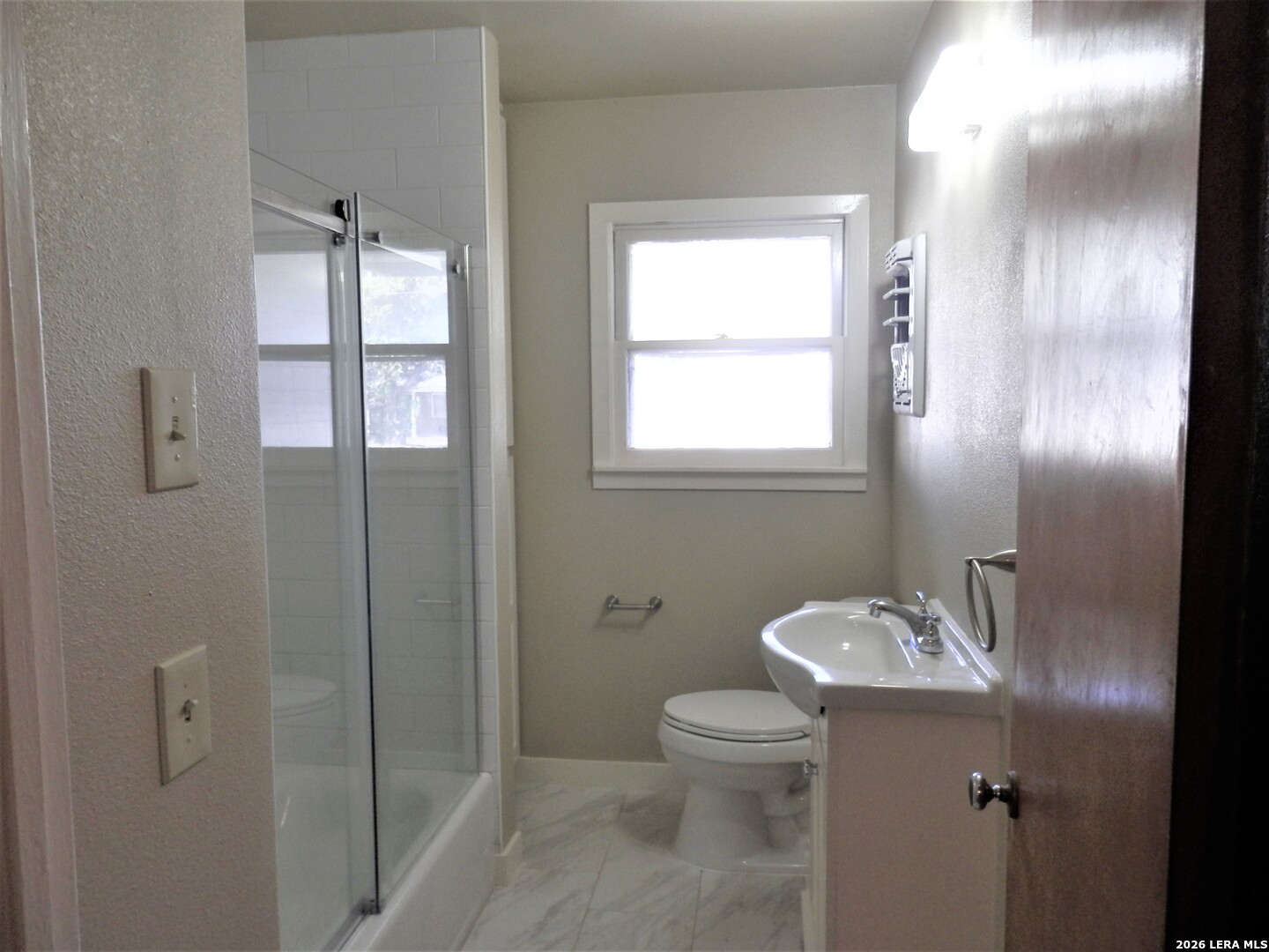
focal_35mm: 25
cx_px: 634
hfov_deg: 69.4
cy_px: 476
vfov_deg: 54.9
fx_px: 916
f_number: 3
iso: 125
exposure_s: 1/30
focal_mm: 4.5
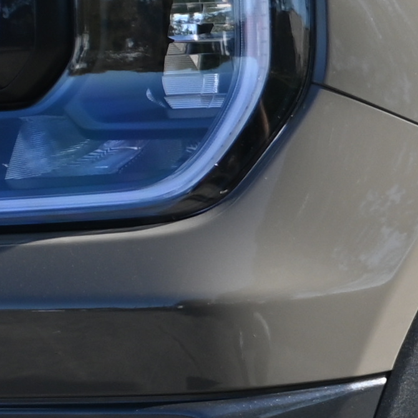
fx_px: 4417
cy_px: 321
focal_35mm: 323
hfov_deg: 5.3
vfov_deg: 5.4
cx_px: 930
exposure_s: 1/320
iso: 100
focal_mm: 30.5
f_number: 6.3
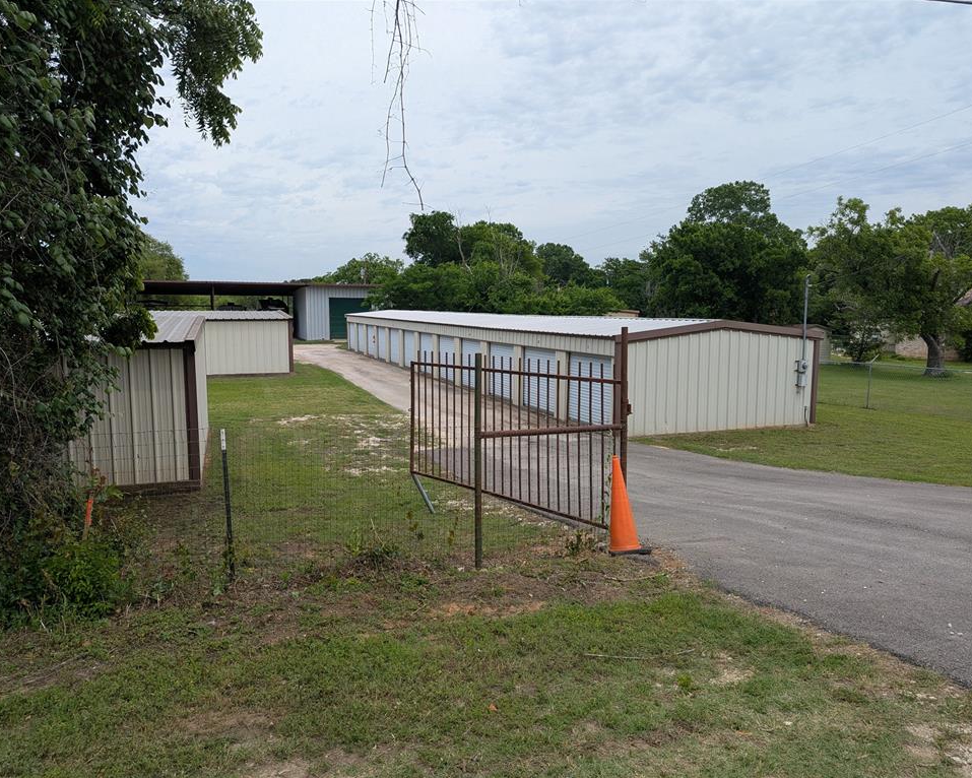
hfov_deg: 68.1
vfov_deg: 56.8
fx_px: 719
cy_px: 389
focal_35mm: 25
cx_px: 497
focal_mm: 6.81
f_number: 1.85
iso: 46
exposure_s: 1/1984
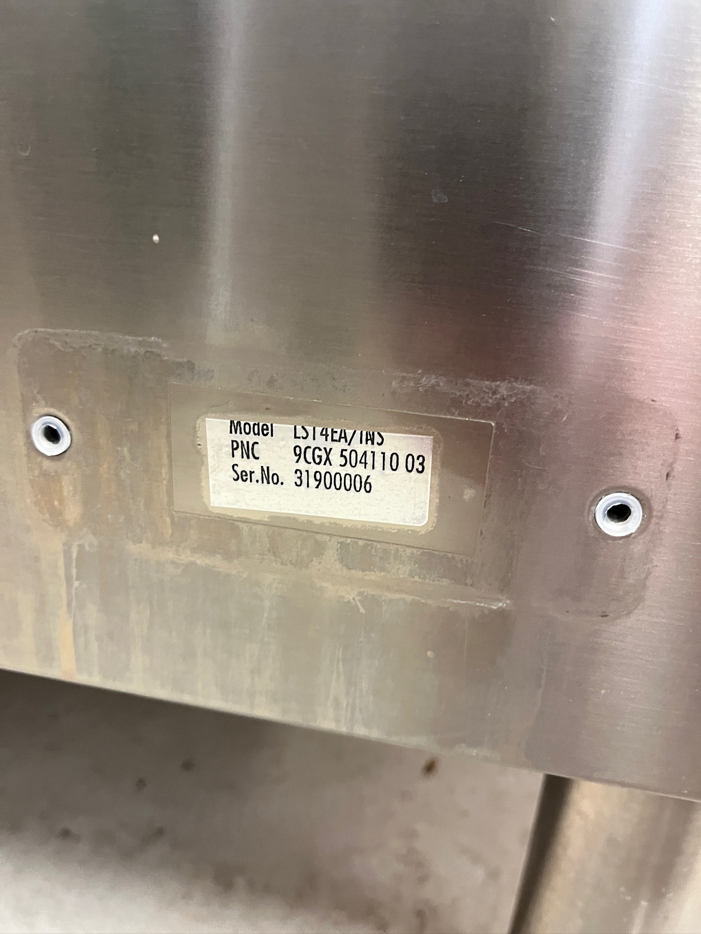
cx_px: 350
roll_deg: -4.0
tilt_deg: -21.4
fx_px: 702
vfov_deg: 67.3
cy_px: 467
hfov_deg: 53.1
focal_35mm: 26
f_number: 1.6
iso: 400
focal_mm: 5.1
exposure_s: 1/50
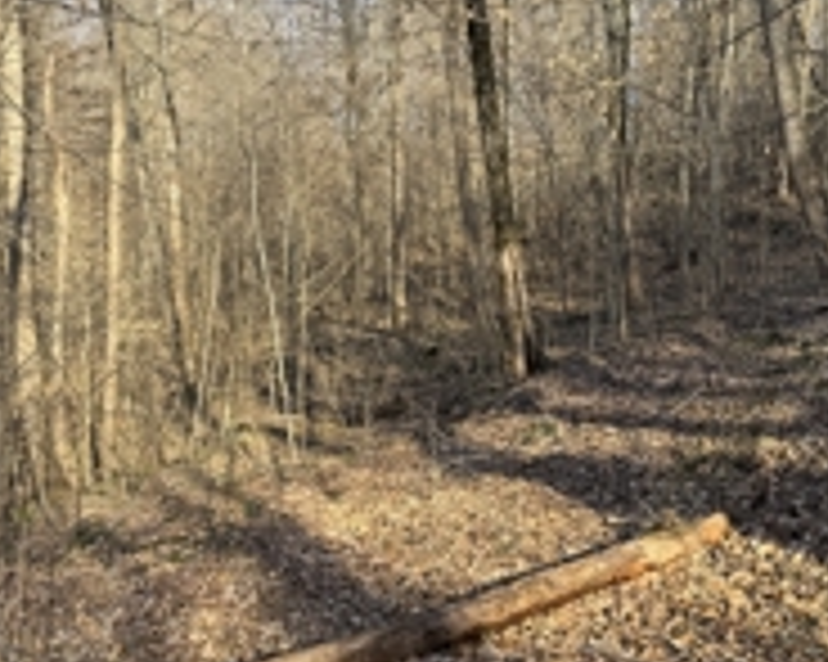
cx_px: 369
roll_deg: +0.0
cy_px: 311
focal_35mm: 51
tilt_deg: +2.5
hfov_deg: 36.6
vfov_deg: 29.7
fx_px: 1249
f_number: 1.78
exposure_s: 1/849
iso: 80
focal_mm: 6.76
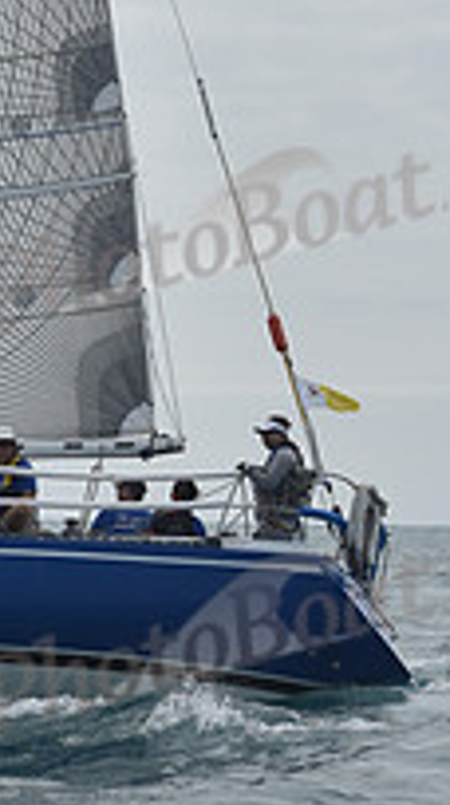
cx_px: -223
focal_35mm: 209
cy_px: 83
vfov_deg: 10.3
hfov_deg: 5.7
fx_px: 4456
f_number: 13
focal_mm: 70
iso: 250
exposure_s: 1/800
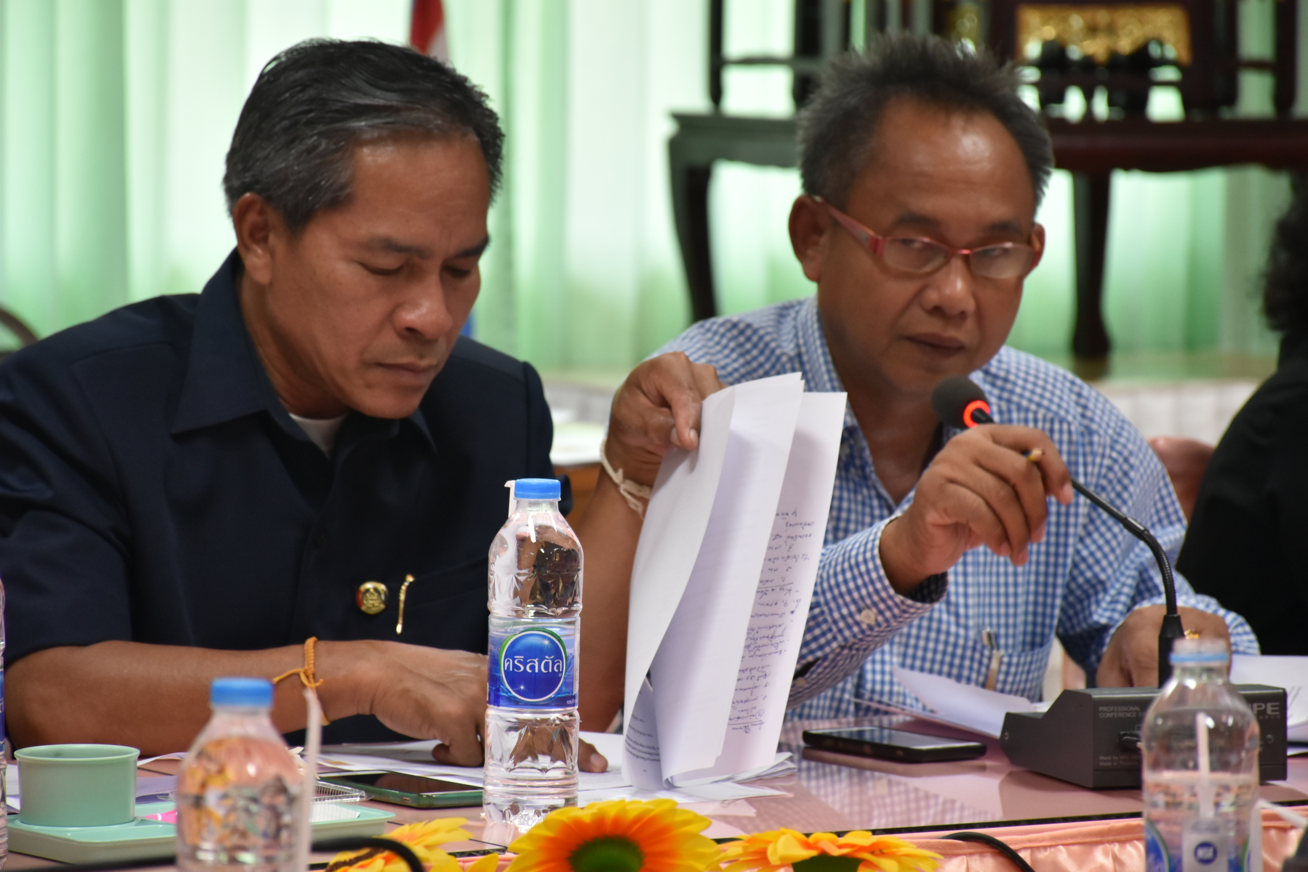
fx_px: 7629
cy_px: 436
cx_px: 654
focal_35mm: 210
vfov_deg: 6.5
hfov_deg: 9.8
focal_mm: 140
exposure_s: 1/50
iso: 800
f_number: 5.6
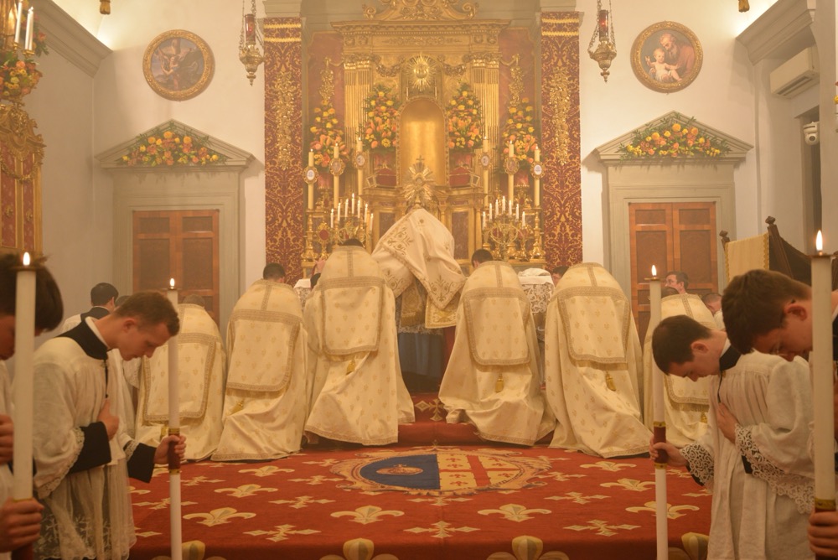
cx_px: 419
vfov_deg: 37.9
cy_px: 280
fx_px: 815
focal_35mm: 35
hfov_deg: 54.4
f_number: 4.5
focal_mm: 35
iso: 1600
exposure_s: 1/80
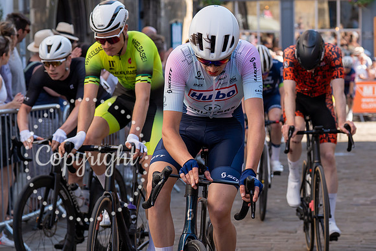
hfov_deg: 14.9
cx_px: 237
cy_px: 102
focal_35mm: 138
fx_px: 1438
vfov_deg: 10.0
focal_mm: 70
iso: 500
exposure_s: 1/1000
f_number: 4
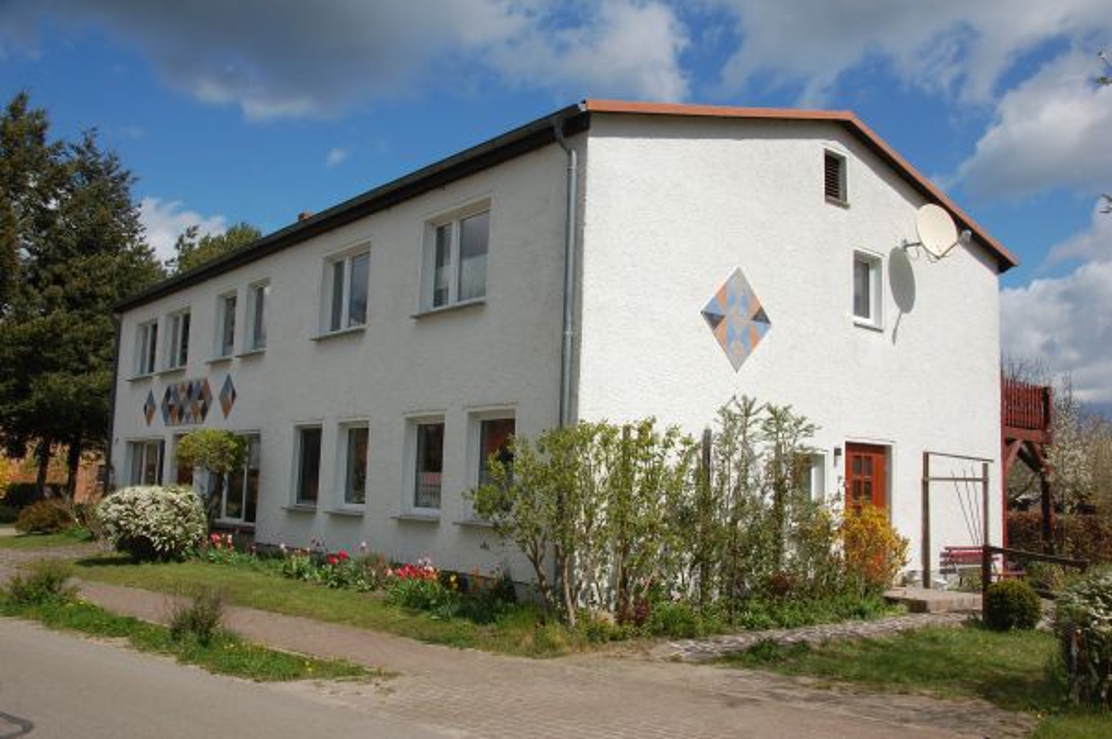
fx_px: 1018
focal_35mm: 33
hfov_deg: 57.3
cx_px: 556
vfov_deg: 39.9
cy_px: 370
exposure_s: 1/400
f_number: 11
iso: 200
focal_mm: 22
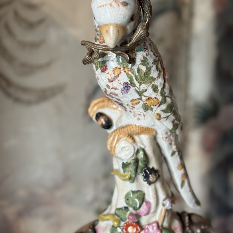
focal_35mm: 57
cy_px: 104
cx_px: 116
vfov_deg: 30.0
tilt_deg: -18.6
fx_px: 434
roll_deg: +0.2
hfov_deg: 30.0
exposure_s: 1/50
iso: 100
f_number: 1.78
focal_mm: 6.76
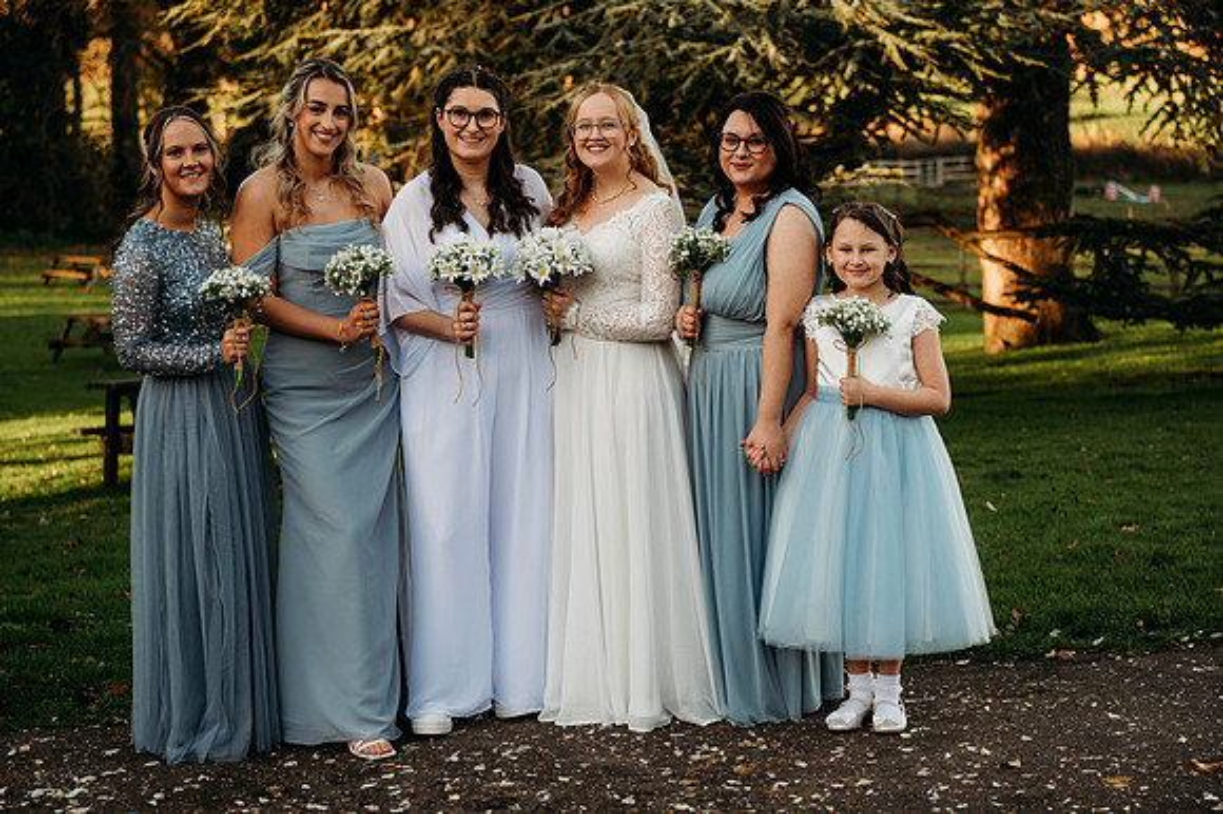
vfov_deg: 19.4
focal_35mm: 70
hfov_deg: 28.9
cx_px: 612
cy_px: 407
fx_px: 2377
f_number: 4
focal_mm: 70
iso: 100
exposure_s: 1/250
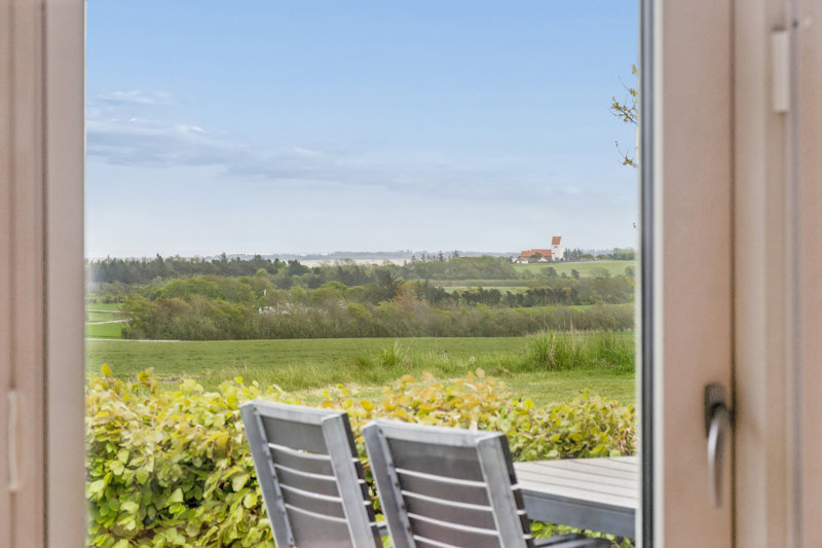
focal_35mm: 105
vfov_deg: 13.0
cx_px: 411
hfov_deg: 19.5
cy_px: 274
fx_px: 2397
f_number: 8
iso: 200
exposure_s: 1/250
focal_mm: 70
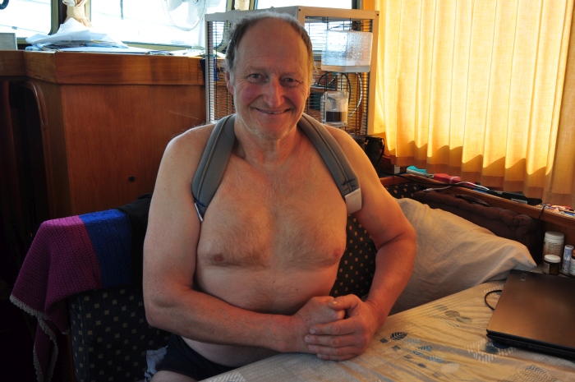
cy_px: 191
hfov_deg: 53.2
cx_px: 288
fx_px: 574
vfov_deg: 36.8
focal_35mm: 36
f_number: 8
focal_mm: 24
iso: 250
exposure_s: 1/60
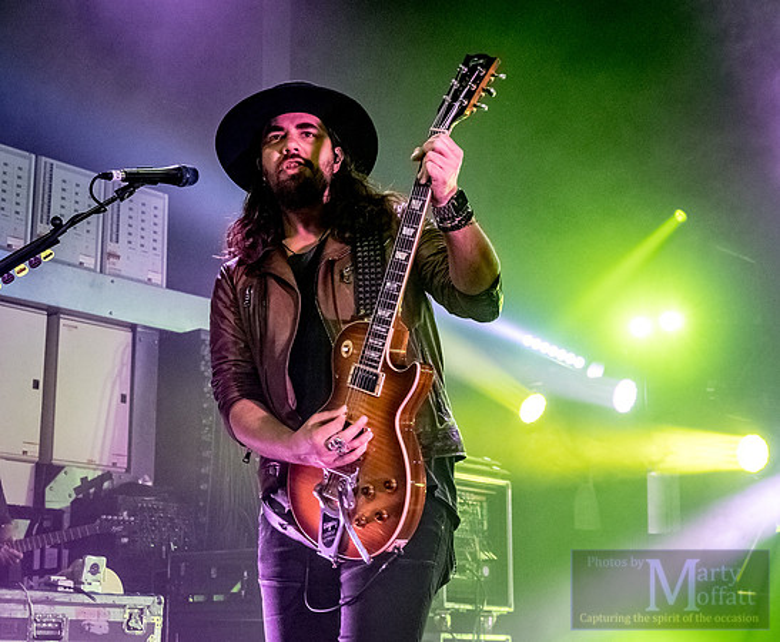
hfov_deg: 28.4
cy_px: 321
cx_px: 339
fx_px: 1538
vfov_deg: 23.6
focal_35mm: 66
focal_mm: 23
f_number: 4
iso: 1600
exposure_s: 1/160
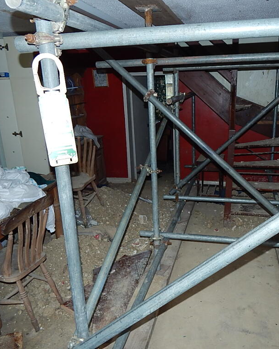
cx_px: 165
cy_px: 176
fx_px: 299
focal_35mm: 29
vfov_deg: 60.4
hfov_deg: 49.7
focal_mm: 4
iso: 125
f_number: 3
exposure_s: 1/30
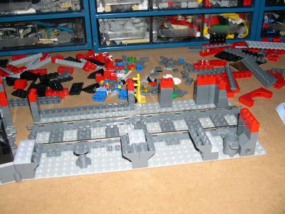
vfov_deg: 37.7
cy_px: 107
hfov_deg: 49.0
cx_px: 142
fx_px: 313
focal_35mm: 38
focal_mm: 8
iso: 100
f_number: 2.8
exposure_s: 1/60
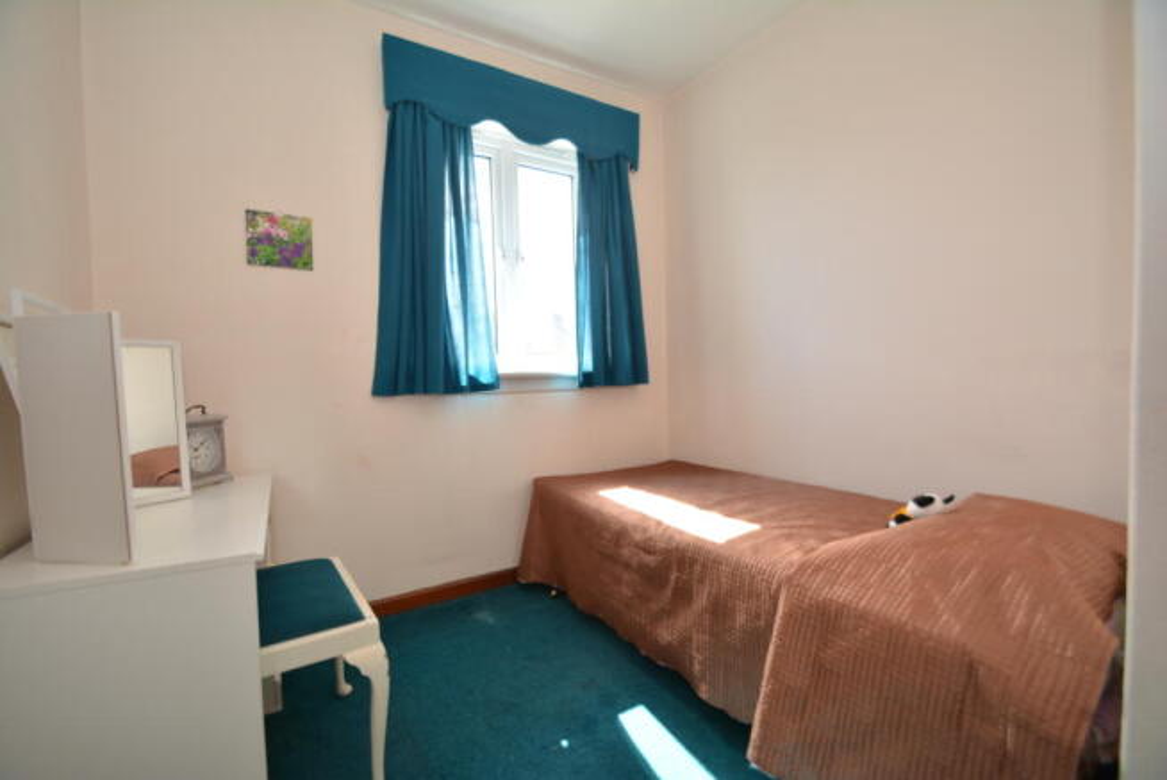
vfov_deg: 77.4
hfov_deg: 100.4
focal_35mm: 15
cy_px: 390
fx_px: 487
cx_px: 584
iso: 100
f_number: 3.5
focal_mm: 10
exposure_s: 1/50
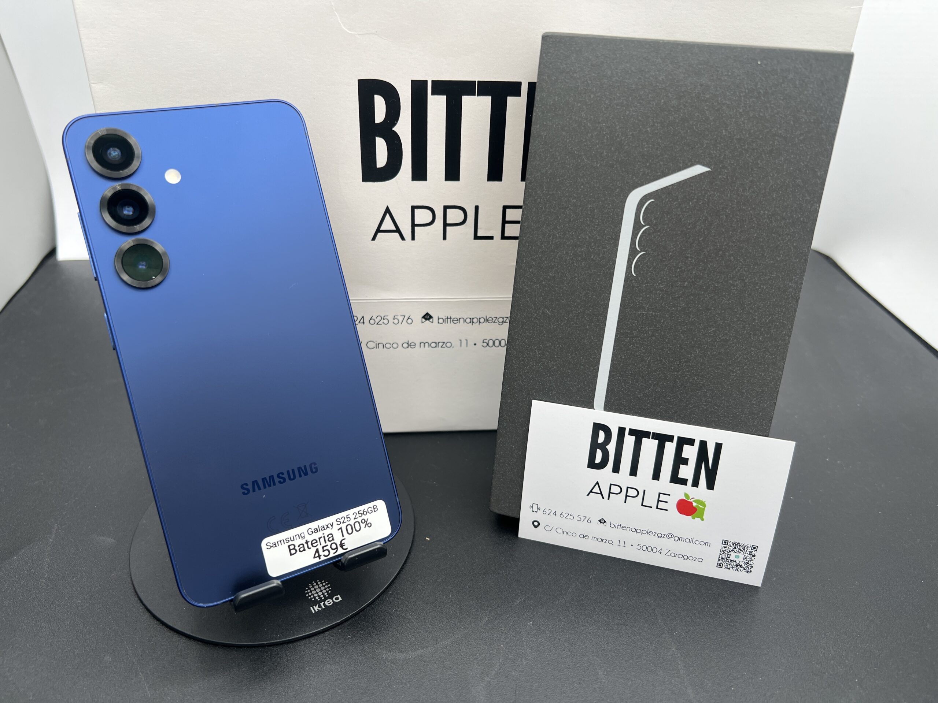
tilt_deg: -35.2
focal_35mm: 26
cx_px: 469
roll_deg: -1.5
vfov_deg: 53.1
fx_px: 705
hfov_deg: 67.3
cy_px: 352
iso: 40
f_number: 1.5
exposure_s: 1/227
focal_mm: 5.7
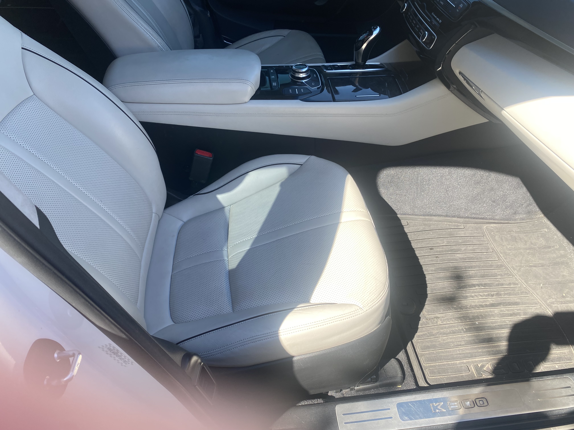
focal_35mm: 26
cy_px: 215
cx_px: 287
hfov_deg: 67.3
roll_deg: +2.4
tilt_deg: -41.9
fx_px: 431
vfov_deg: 53.1
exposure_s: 1/409
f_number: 1.8
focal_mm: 4.25
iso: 32
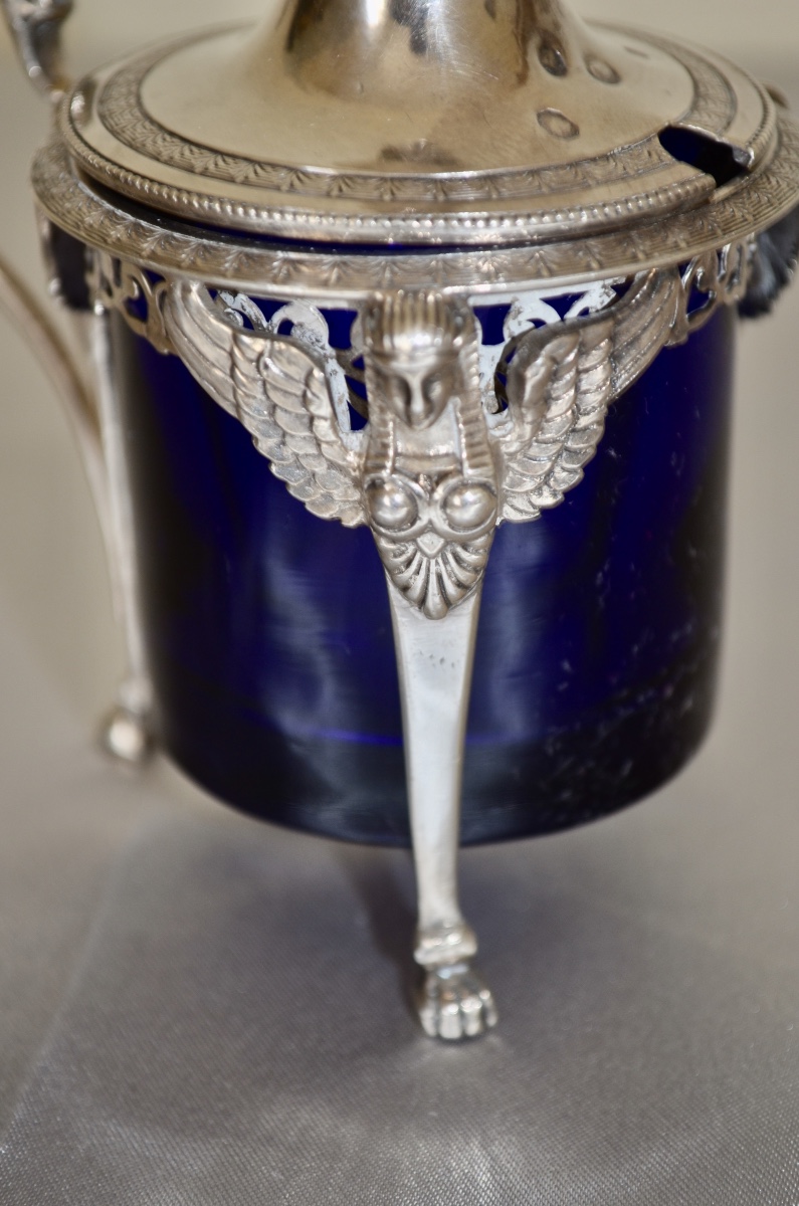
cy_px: 603
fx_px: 2608
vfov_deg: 26.0
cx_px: 400
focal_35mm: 78
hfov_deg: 17.4
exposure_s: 1/30
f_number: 5.6
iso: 200
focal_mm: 52
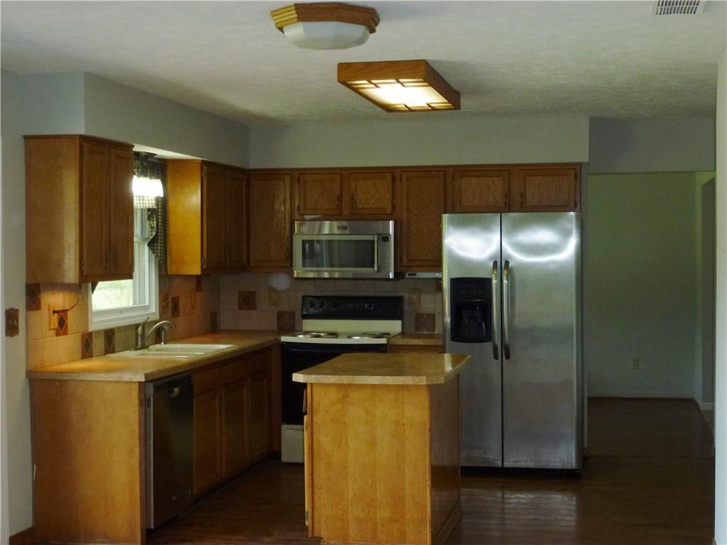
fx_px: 1092
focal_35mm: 52
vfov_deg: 28.0
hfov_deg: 36.8
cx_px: 364
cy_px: 272
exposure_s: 1/60
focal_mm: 9.4
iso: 200
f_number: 4.3
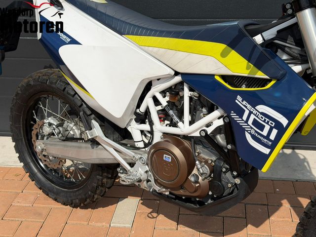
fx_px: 438
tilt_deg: -27.2
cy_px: 118
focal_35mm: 48
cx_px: 158
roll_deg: +1.4
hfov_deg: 39.7
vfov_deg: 30.3
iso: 80
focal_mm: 6.76
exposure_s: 1/11364
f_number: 1.78
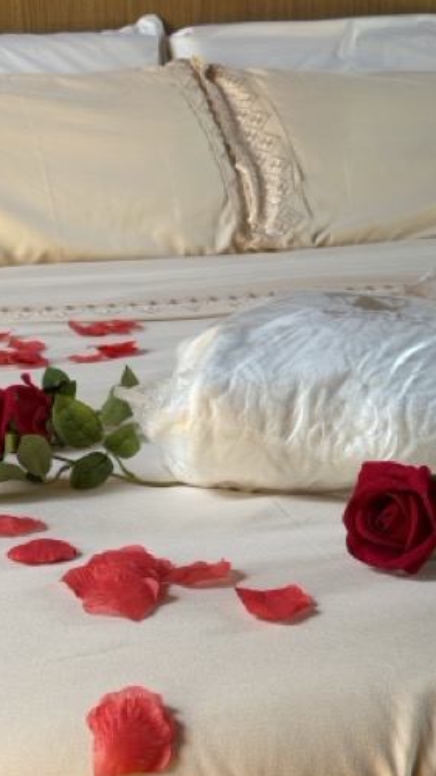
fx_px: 1378
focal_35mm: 67
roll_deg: +0.1
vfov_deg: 31.4
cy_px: 371
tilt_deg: -14.5
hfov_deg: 18.0
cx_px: 244
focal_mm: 6.76
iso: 100
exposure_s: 1/77
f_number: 1.78
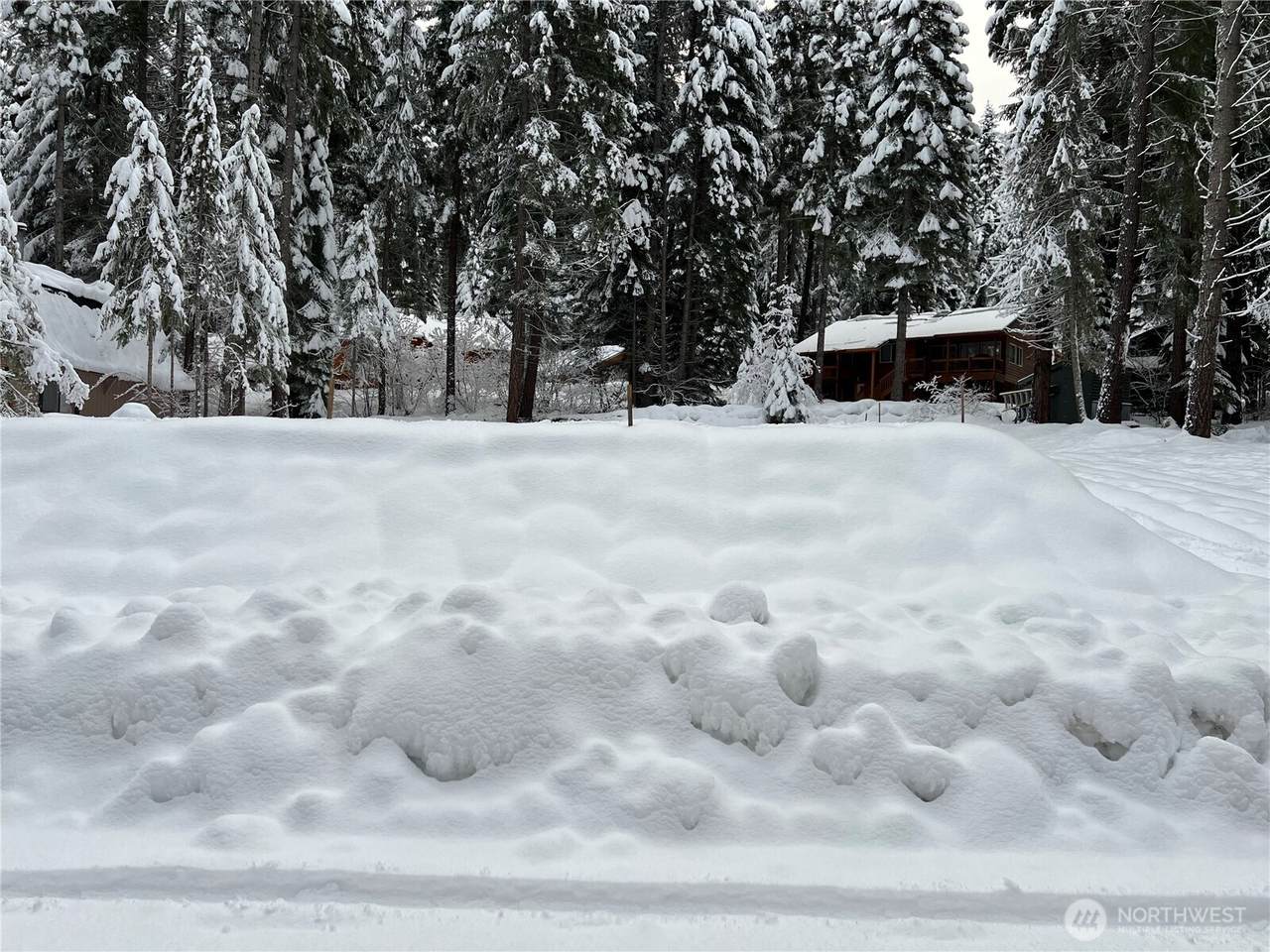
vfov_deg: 53.1
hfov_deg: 67.3
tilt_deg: -0.1
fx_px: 954
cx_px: 635
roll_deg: -3.0
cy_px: 476
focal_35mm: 26
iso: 50
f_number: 1.5
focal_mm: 5.7
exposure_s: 1/452
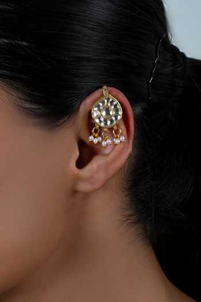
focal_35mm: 50
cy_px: 151
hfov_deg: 27.0
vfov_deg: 39.6
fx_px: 419
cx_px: 100
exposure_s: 1/125
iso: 125
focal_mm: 50
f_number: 10
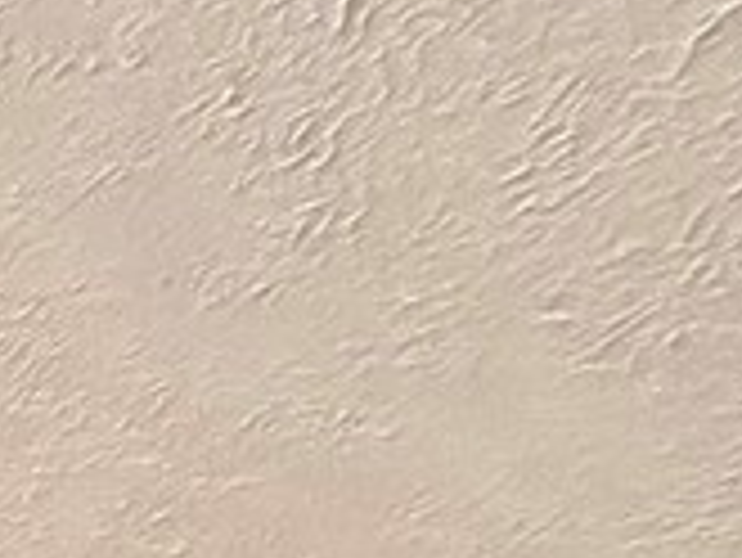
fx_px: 1866
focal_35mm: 87
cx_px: -1533
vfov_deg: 11.9
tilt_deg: -8.8
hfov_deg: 11.2
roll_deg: -0.1
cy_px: 1512
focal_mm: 2.22
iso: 1250
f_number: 2.2
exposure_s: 1/60
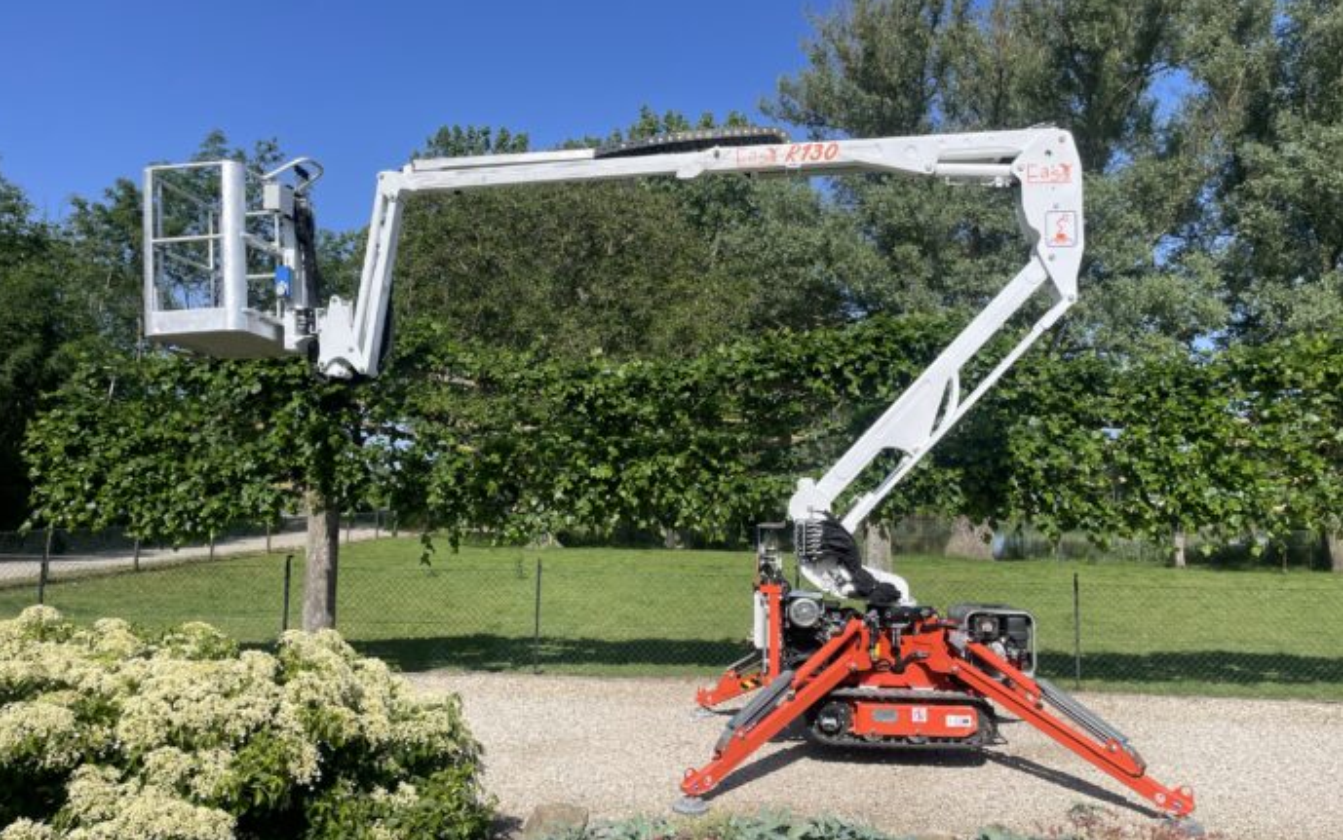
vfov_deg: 44.5
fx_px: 1025
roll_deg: +0.7
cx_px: 663
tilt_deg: +2.1
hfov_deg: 66.5
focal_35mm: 28
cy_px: 465
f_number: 1.6
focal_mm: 4.2
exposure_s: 1/3300
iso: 32
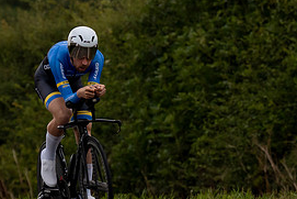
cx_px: 89
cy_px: 79
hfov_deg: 4.0
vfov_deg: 2.7
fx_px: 4234
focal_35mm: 513
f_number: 3.2
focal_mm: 138
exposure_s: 1/800
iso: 1000
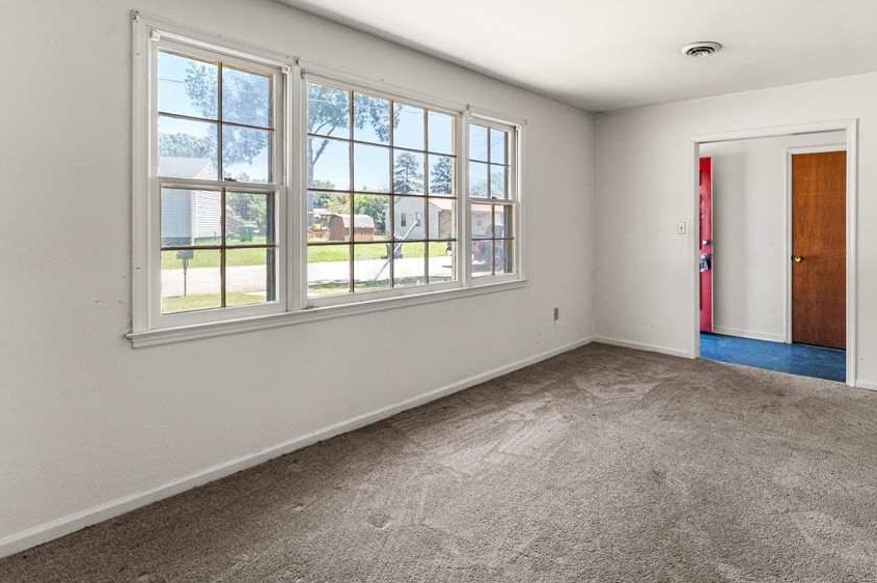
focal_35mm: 19
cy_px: 283
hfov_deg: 85.6
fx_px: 457
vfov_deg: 65.1
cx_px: 557
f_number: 7.1
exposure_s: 1/125
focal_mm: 14.6
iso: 1250
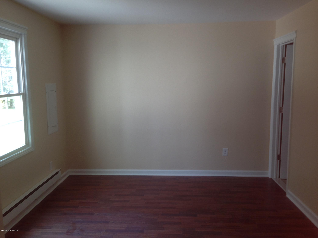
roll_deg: -0.5
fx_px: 303
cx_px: 159
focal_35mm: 33
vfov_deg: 42.9
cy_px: 119
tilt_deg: -7.3
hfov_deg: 55.4
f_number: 2.4
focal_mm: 4.12
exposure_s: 1/32
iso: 50
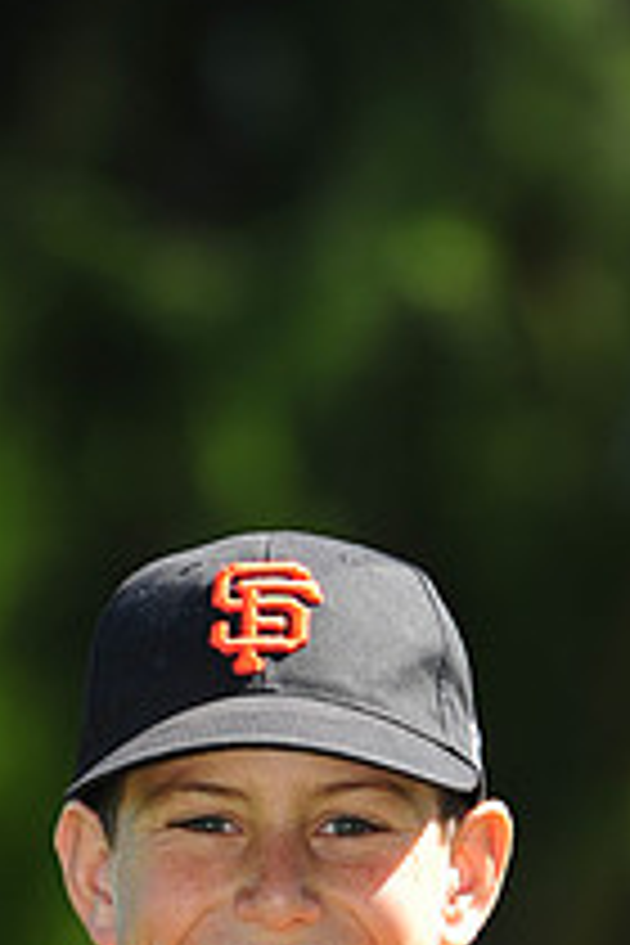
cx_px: 284
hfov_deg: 2.5
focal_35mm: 552
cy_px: 1238
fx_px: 14489
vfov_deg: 3.7
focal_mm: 200
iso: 200
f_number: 4.5
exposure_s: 1/800
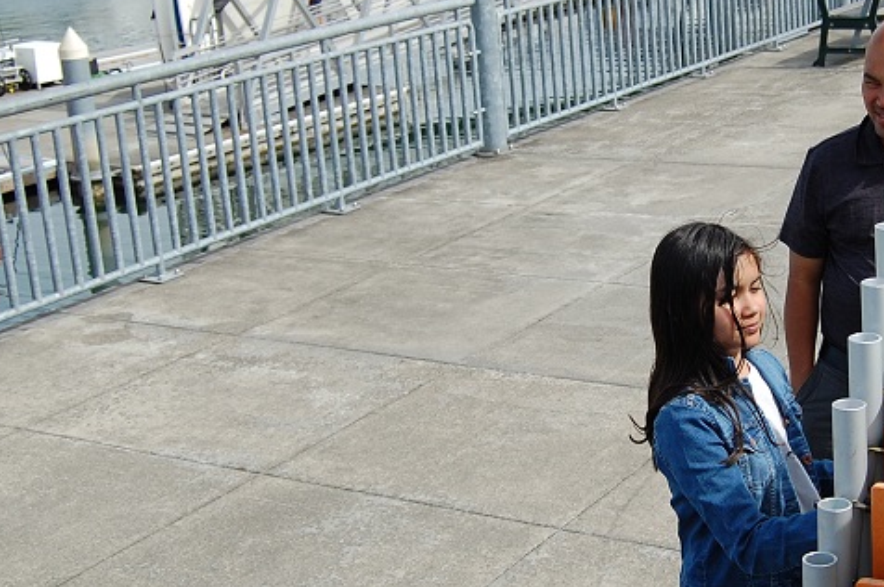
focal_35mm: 63
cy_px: 260
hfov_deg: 31.4
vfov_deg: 21.5
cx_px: 661
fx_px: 1545
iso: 200
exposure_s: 1/1000
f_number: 4
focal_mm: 20
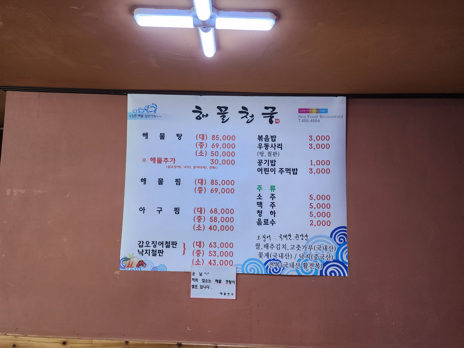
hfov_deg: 73.9
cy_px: 174
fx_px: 308
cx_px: 232
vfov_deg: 58.9
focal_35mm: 23
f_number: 1.8
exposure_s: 1/120
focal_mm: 6.4
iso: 200
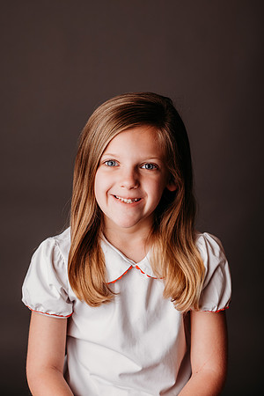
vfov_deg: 23.9
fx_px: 935
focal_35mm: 85
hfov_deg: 16.1
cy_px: 198
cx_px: 132
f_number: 4
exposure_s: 1/200
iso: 100
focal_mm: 85
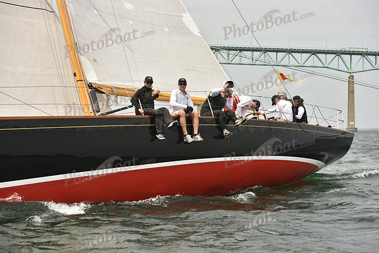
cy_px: 126
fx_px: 737
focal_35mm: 70
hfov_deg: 28.8
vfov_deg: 19.5
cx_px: 190
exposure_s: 1/3200
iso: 400
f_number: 5
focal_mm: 70
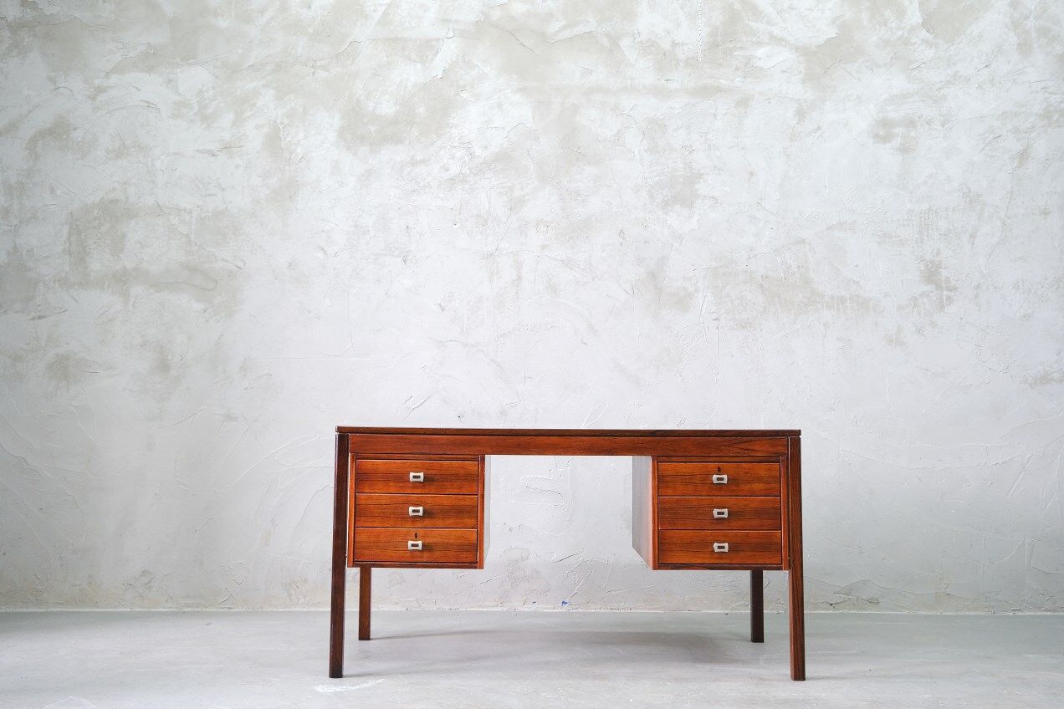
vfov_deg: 35.9
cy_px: 354
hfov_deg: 51.9
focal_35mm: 37
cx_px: 532
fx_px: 1093
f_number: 4
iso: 1250
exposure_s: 1/38
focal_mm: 24.7
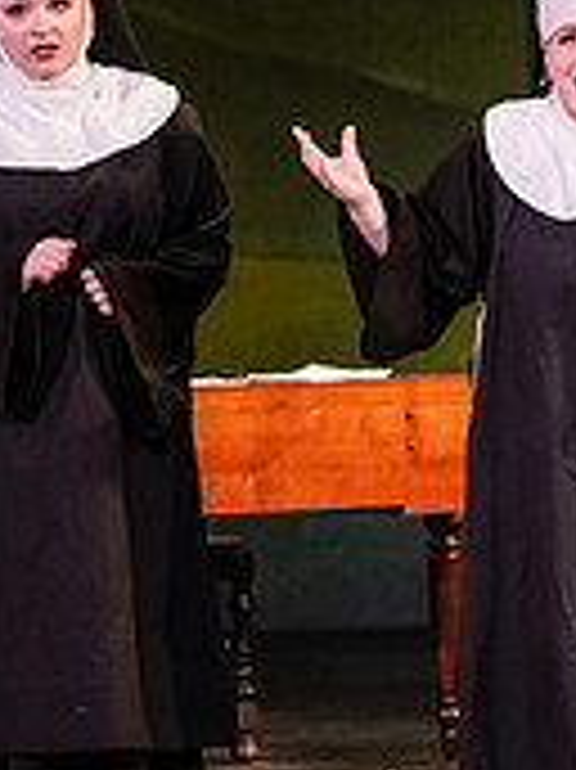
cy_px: 209
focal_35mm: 378
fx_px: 8397
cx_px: 567
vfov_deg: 5.2
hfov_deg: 3.9
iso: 4000
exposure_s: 1/200
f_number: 3.2
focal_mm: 116
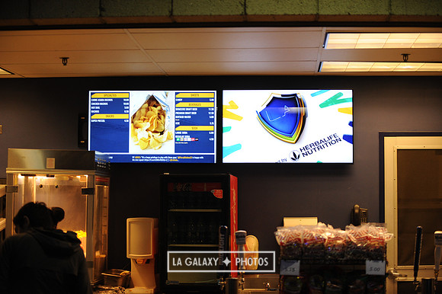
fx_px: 982
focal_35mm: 80
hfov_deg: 25.4
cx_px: 221
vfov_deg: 17.0
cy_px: 147
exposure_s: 1/250
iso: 1250
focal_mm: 80
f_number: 2.8
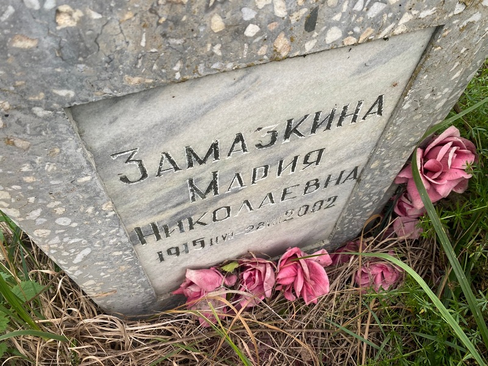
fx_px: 367
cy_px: 183
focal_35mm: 26
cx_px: 244
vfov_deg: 53.1
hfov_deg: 67.3
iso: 80
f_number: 1.8
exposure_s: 1/121
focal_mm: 4.25
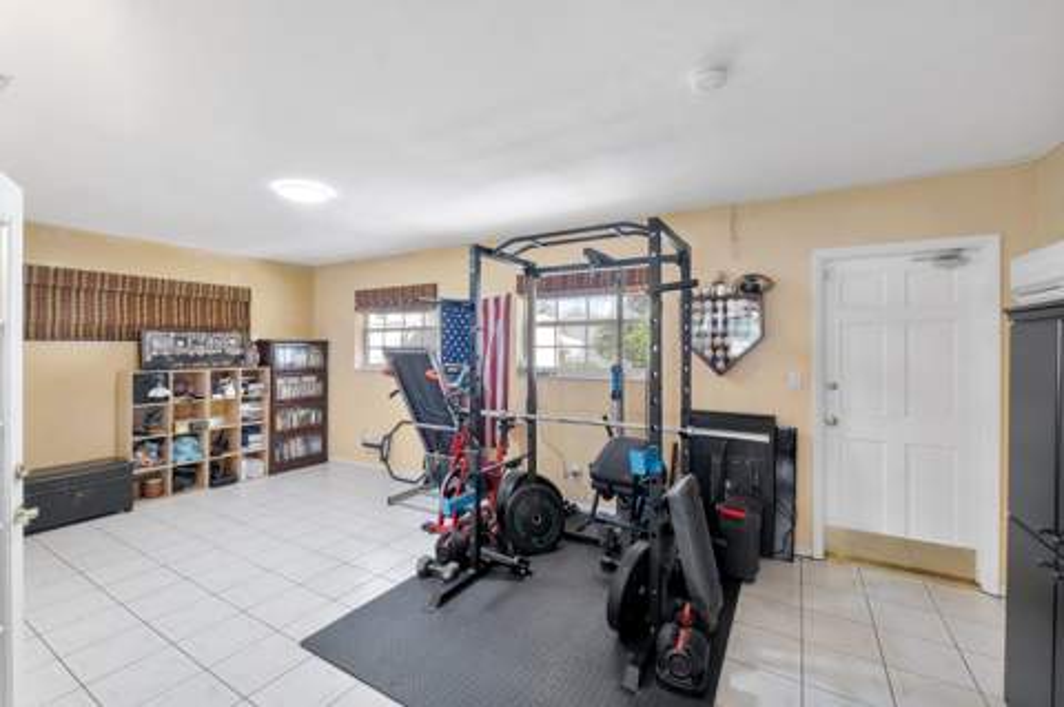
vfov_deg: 77.2
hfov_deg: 100.4
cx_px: 532
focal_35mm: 15
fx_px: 443
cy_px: 354
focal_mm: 10
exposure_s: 1/2
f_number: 11
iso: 160
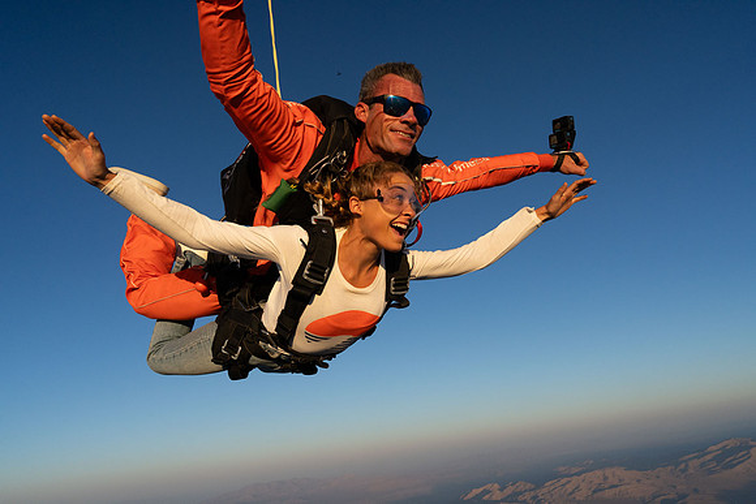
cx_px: 378
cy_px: 252
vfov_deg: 53.2
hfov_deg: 73.7
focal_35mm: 24
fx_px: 504
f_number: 9
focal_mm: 24
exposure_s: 1/2000
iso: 1250
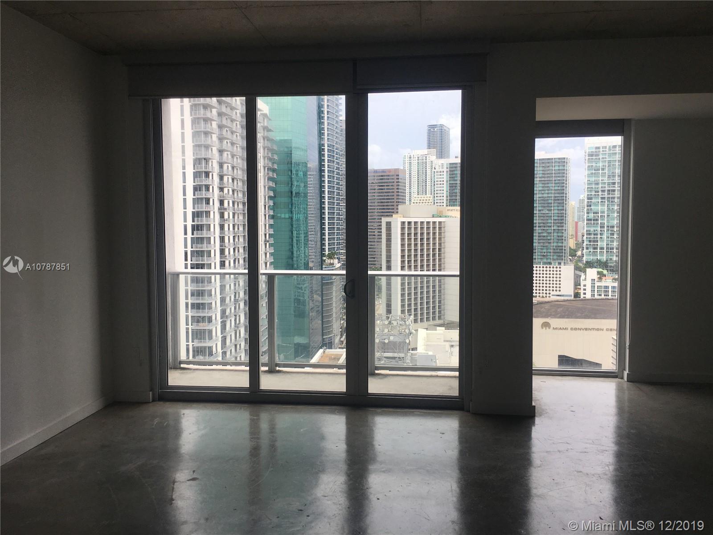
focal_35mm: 29
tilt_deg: -2.0
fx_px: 597
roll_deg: +0.3
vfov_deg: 48.2
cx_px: 356
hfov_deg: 61.7
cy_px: 268
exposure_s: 1/295
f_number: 2.2
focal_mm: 4.15
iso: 25
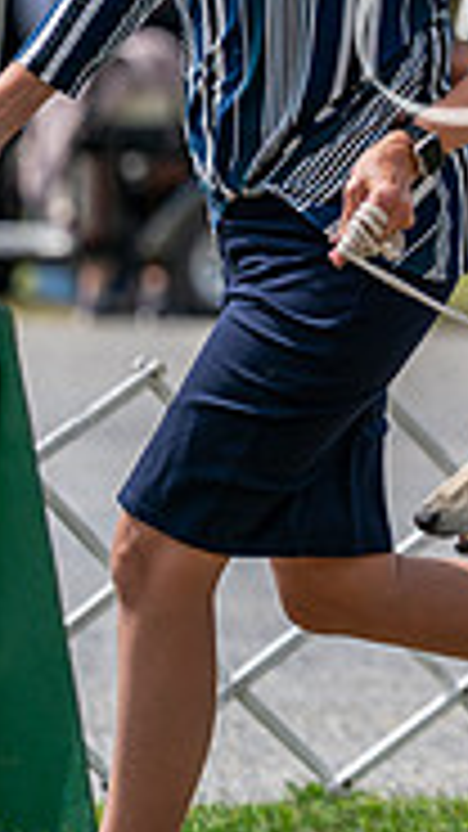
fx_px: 14523
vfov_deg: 3.3
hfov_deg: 1.8
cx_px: 1008
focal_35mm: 658
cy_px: 205
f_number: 4
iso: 100
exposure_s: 1/1600
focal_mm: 200
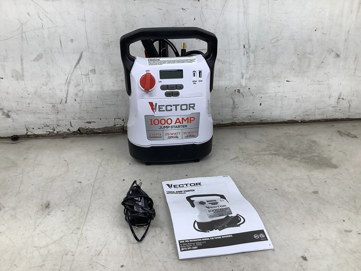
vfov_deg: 45.4
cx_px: 180
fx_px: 323
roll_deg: +0.3
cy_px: 136
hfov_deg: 58.4
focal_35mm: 31
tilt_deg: -25.1
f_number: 2.4
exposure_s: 1/100
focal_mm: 3.3
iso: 50
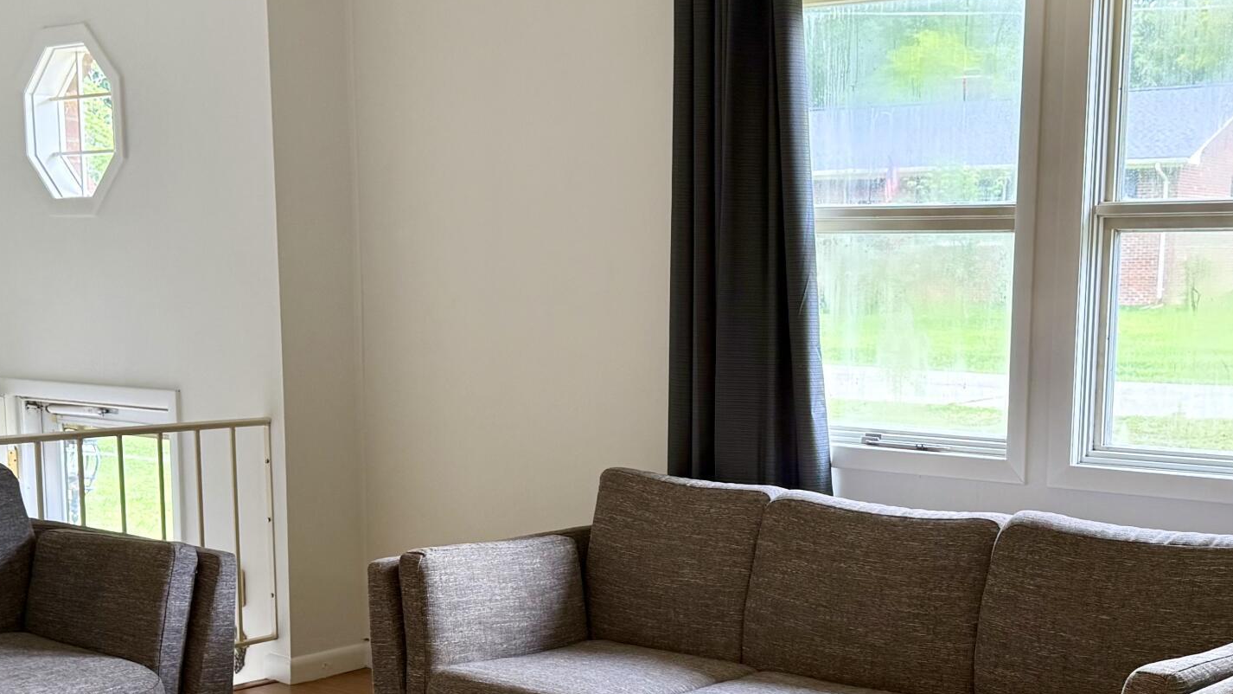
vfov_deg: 21.6
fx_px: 1798
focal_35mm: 55
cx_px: 689
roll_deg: -1.0
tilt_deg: -8.0
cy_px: 535
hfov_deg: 37.8
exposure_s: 1/135
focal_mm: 6.76
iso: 160
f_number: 1.78
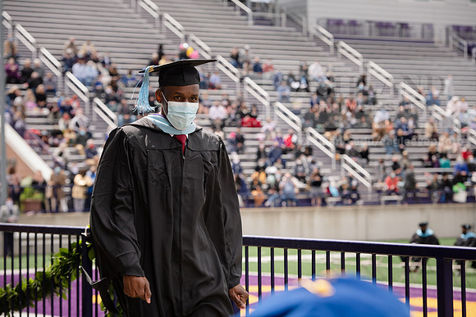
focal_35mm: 116
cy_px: 158
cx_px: 238
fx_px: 1534
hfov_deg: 17.6
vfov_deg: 11.8
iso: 400
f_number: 5.6
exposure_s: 1/640
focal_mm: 116
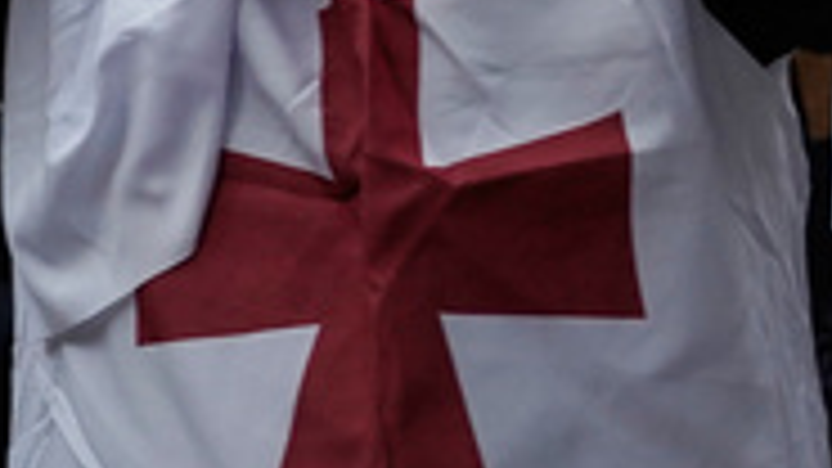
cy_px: -400
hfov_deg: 9.1
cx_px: 2240
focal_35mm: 203
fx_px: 4478
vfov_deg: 5.9
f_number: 6.3
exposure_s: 1/250
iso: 1250
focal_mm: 35
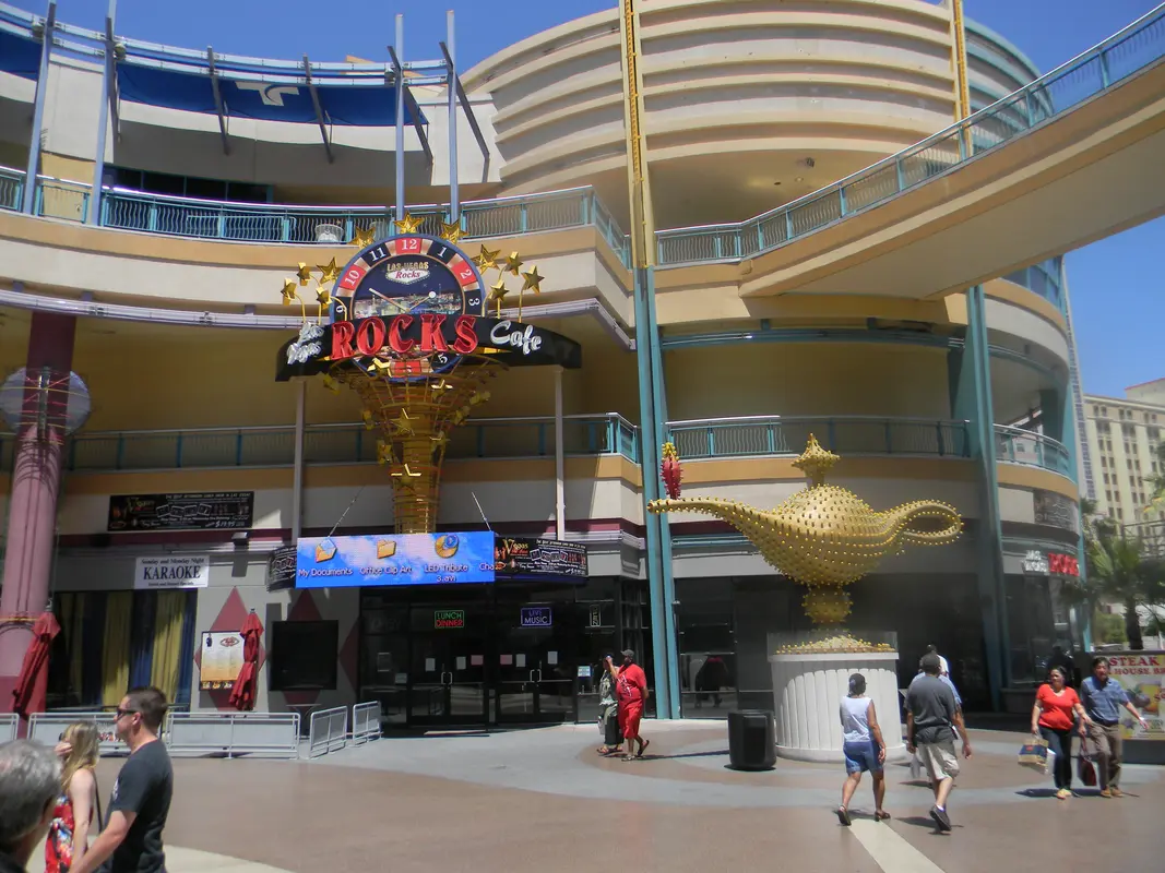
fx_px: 942
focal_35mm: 28
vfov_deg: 49.7
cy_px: 436
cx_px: 582
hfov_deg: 63.4
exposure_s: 1/258
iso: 80
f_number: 7
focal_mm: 5
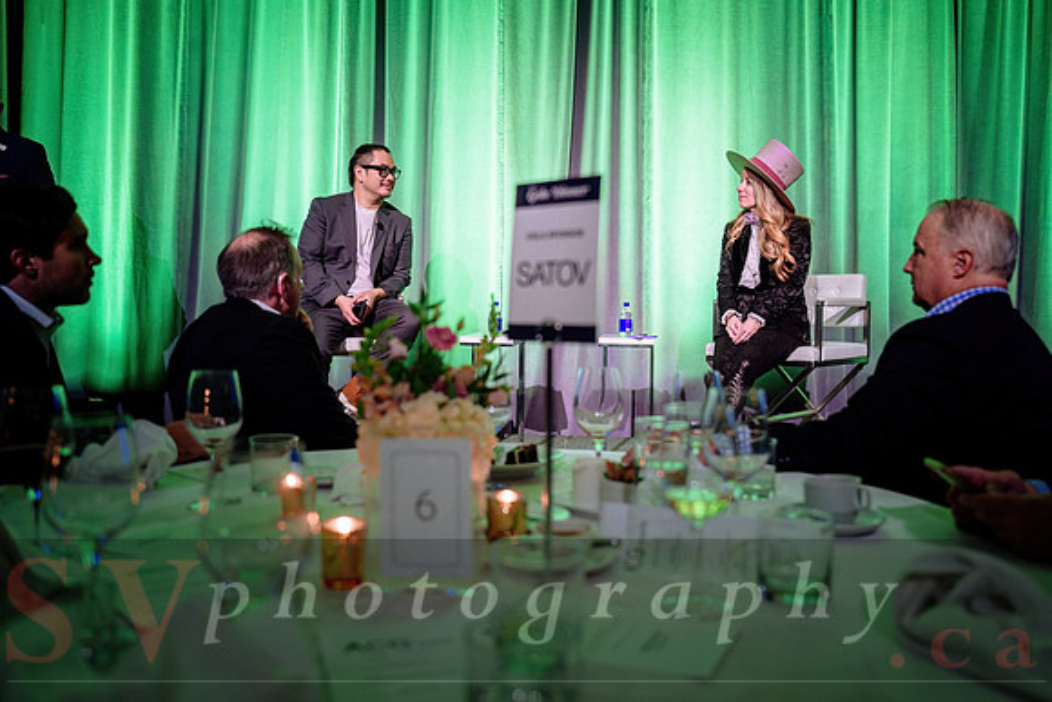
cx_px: 560
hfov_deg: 58.7
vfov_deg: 41.2
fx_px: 934
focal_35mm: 32
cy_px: 328
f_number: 2.8
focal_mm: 30
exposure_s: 1/160
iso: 1000
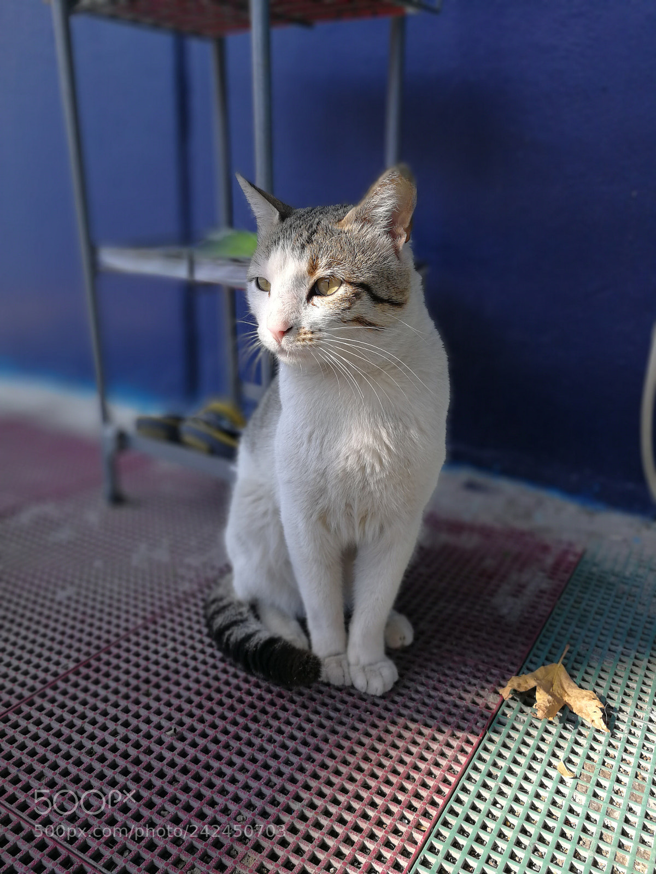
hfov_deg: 51.4
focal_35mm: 27
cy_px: 437
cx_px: 328
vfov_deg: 65.3
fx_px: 682
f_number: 4
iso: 50
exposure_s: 1/320
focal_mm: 3.95
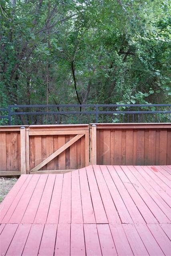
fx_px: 249
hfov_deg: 37.9
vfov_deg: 54.4
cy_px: 128
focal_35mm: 35
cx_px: 86
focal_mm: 23
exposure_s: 1/125
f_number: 2.8
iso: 400
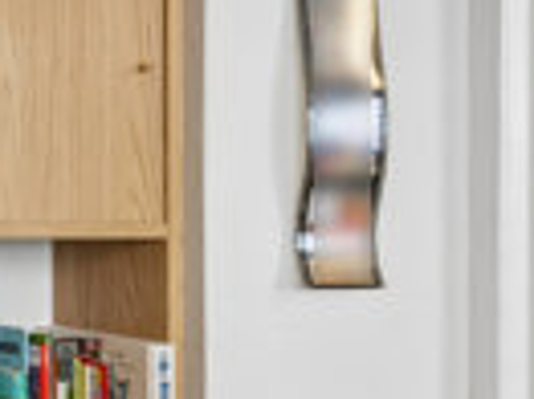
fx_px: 1896
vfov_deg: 12.0
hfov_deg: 12.0
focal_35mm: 123
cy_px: 197
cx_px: -840
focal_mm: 21
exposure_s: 1/1.67
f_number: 10
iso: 160
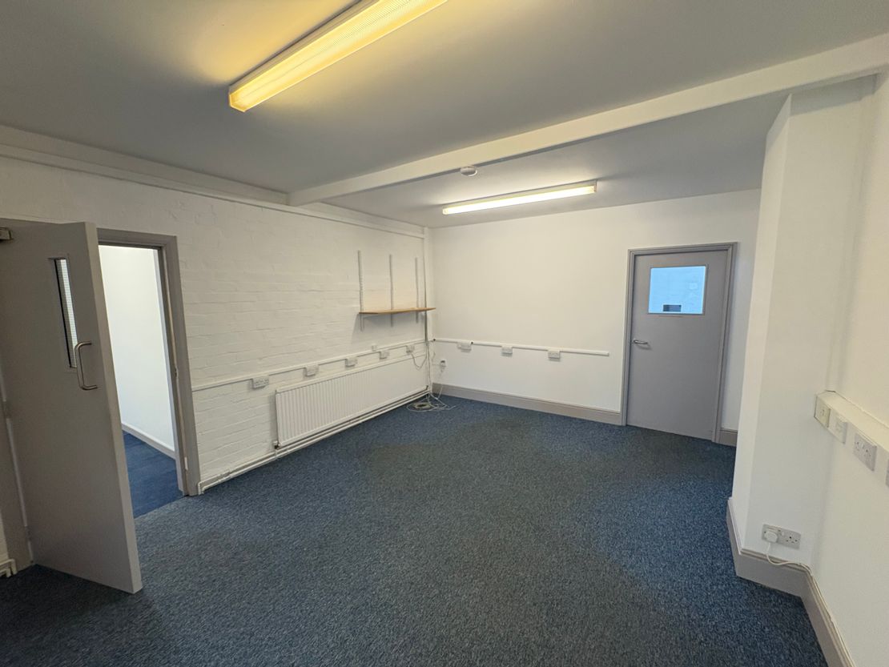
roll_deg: +0.9
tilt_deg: -6.5
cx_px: 444
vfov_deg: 85.7
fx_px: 360
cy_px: 334
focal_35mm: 14
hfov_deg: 102.1
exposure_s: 1/100
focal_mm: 2.22
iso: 400
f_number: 2.2
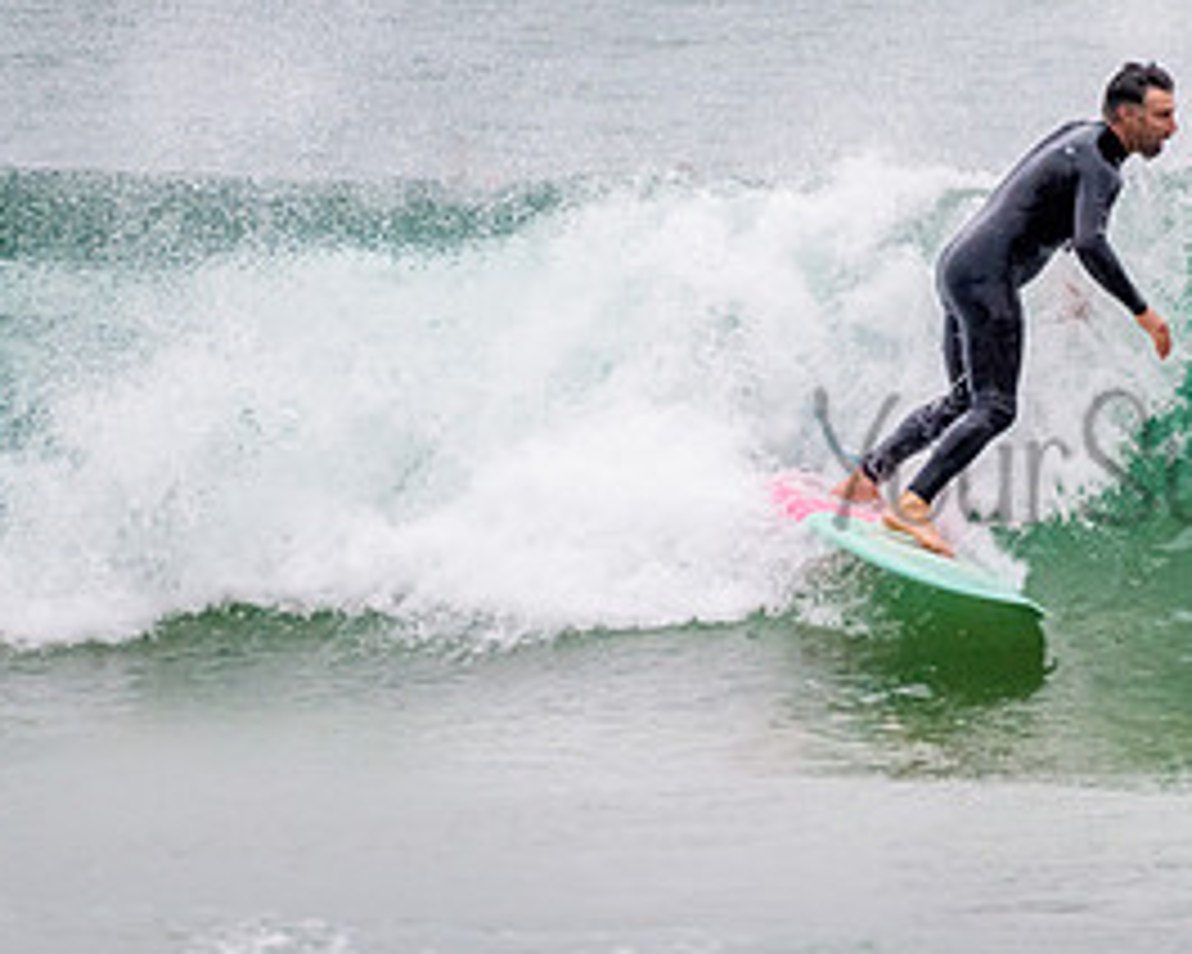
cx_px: 982
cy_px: 334
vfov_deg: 1.2
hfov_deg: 1.5
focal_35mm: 1262
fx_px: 44522
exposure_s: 1/1000
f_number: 5.6
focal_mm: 500
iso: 800
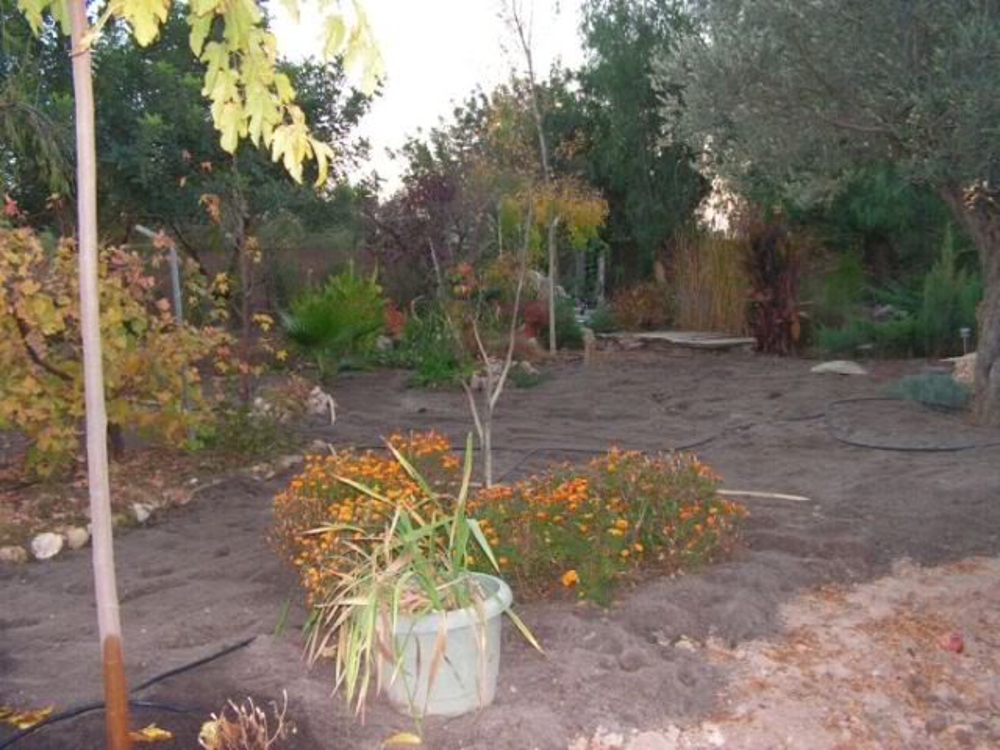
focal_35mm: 36
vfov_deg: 39.7
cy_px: 375
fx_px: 1040
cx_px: 500
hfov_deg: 51.4
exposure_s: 1/40
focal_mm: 6
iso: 200
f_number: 3.2
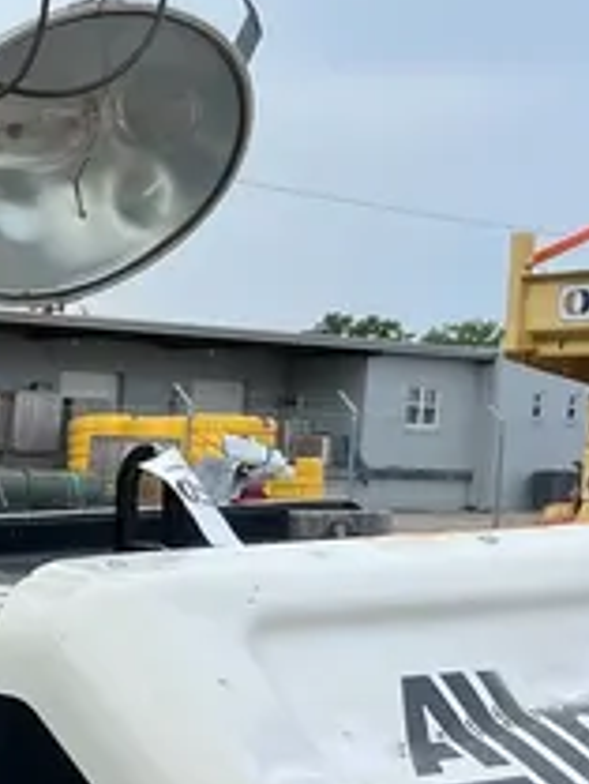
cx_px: -236
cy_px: 760
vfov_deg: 20.9
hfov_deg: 15.3
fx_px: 2062
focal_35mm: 91
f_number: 1.6
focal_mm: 5.1
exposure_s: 1/1748
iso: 50
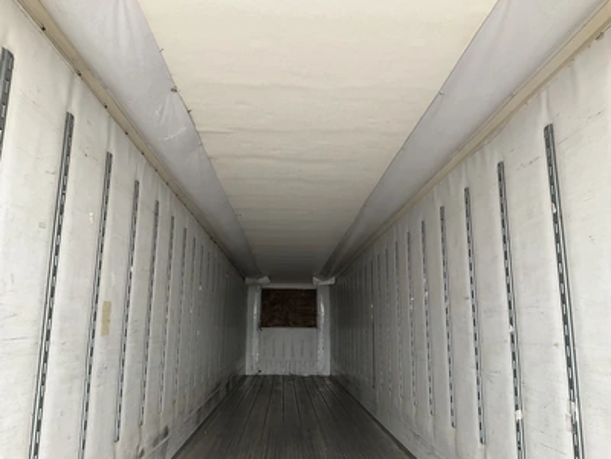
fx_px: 512
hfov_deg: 61.7
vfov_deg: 48.2
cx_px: 306
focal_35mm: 29
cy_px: 230
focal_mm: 3
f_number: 1.8
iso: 40
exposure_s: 1/122
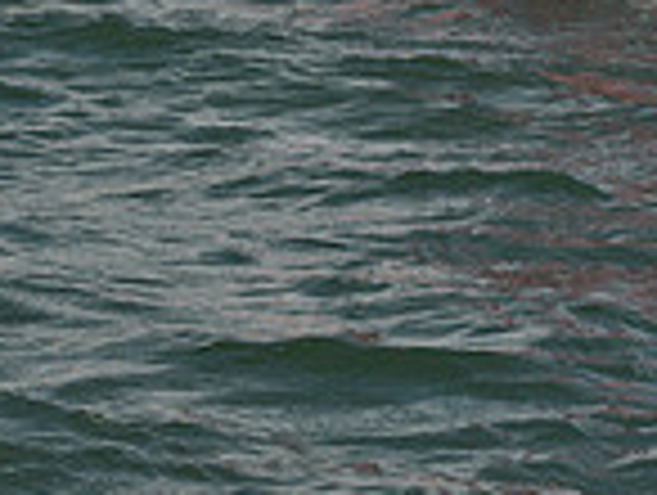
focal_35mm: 267
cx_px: 88
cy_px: -774
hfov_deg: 7.4
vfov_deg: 5.4
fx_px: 5076
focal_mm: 70
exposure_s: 1/800
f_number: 14
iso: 320
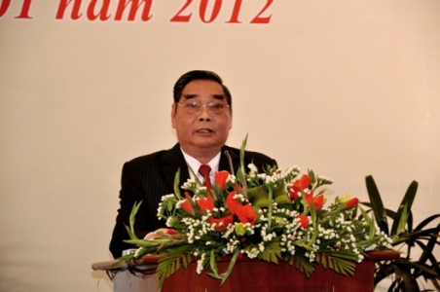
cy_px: 146
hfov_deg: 13.1
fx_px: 1922
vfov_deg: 8.7
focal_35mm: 158
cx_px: 220
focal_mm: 105
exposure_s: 1/30
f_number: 5.6
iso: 800
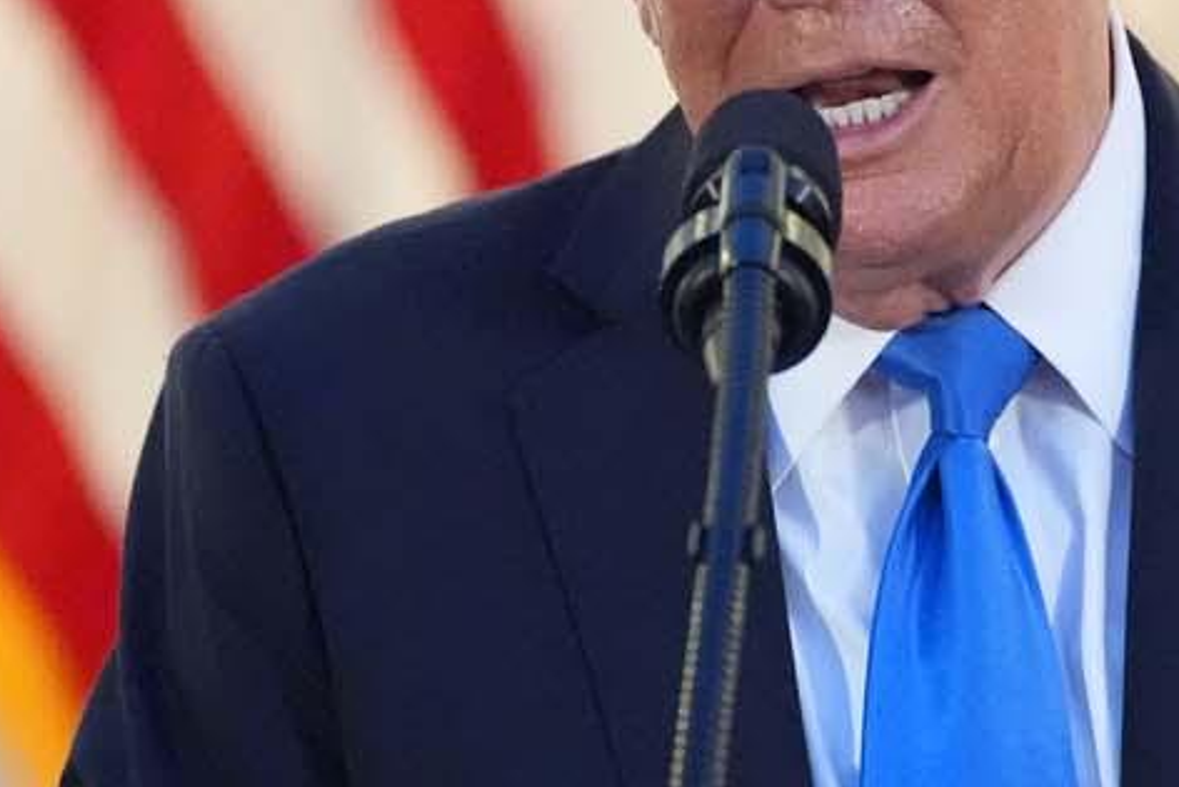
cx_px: 887
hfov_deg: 3.0
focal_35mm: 686
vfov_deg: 2.0
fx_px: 22472
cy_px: 380
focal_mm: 200
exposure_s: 1/500
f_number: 2.8
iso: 12800
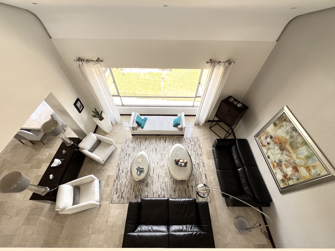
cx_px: 168
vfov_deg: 89.9
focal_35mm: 13
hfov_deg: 106.2
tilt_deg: -53.1
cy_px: 126
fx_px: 126
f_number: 1.8
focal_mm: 1.57
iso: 125
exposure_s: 1/99
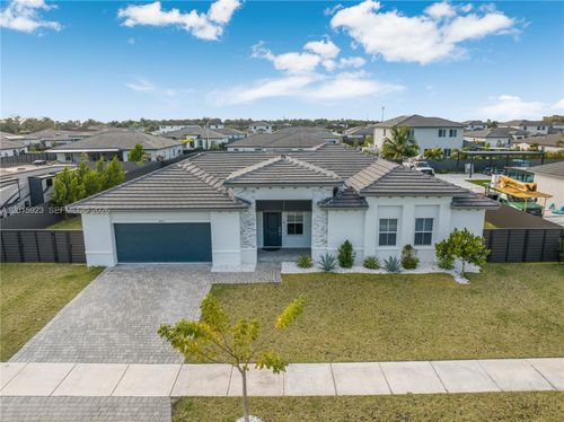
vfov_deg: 56.7
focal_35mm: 24
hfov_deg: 71.6
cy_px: 211
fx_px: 391
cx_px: 282
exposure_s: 1/320
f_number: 5.6
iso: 100
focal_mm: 12.29
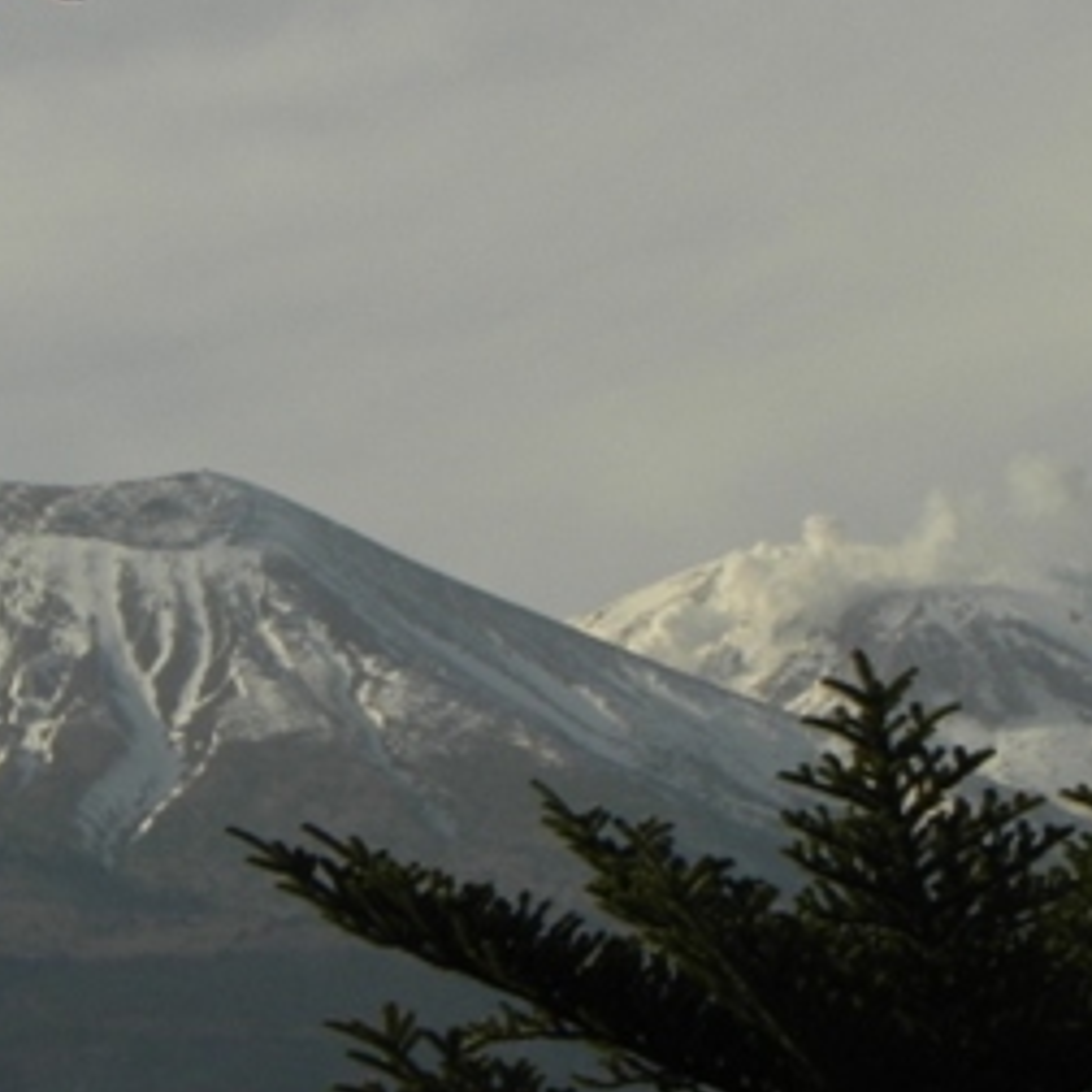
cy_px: 566
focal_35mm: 493
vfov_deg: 3.6
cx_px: 199
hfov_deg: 3.6
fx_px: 17595
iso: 160
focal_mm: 44
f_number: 8
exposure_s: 1/932
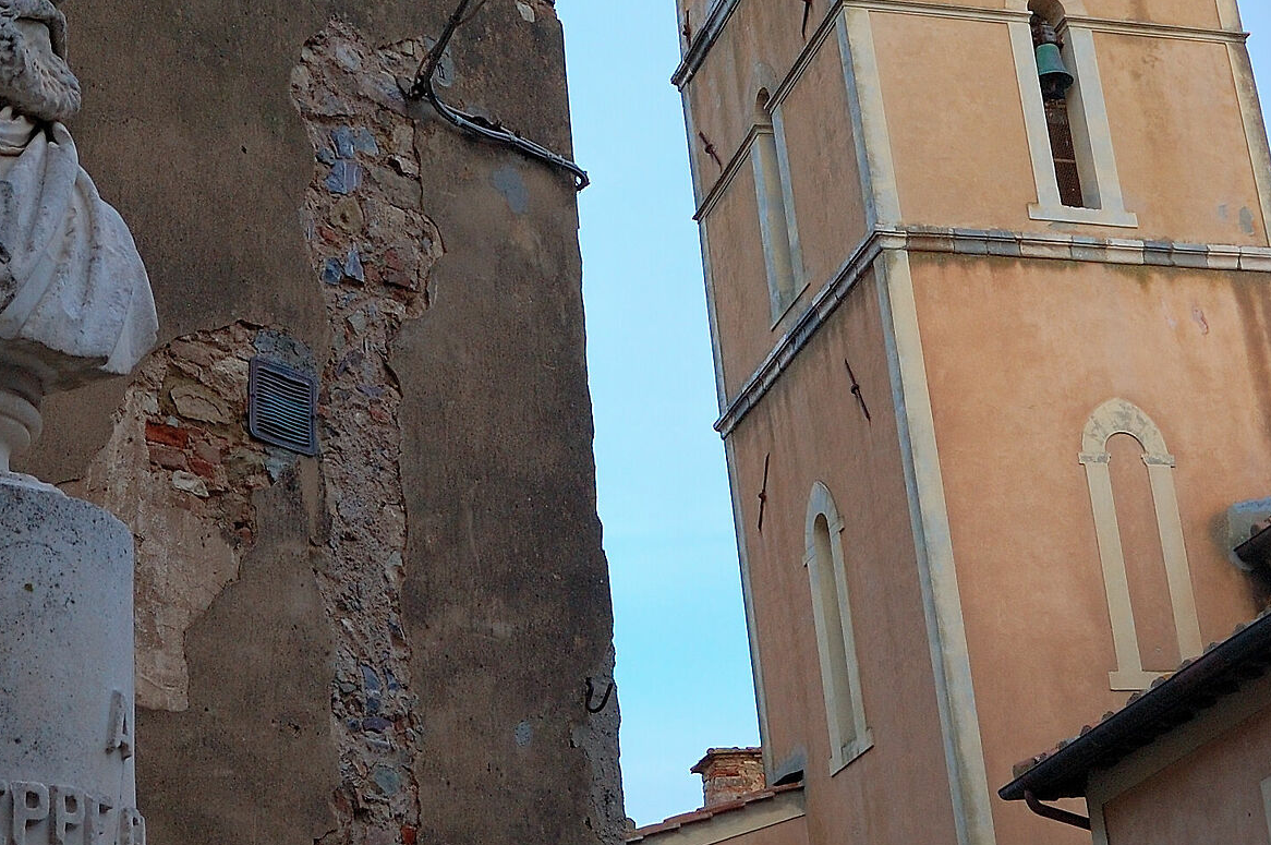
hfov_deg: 28.5
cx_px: 657
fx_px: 2505
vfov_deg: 19.0
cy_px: 221
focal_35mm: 71
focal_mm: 23
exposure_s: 1/60
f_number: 7.1
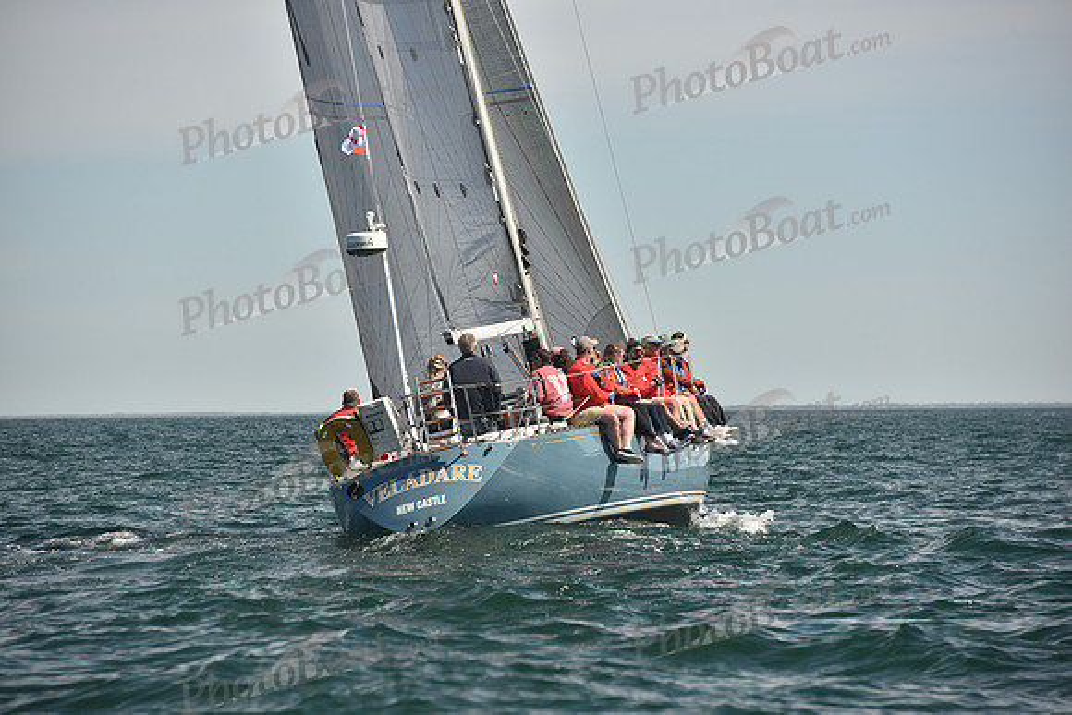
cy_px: 358
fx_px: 5957
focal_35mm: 200
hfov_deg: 10.3
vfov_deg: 6.9
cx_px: 536
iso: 250
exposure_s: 1/640
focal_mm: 200
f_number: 6.3
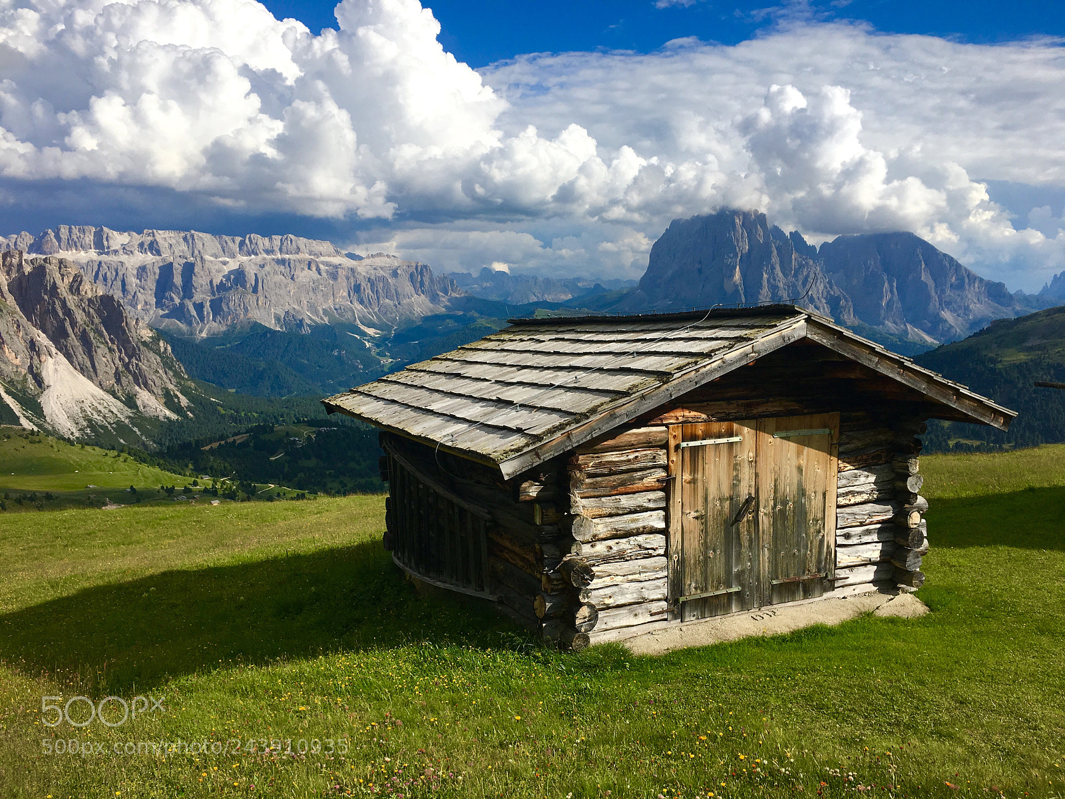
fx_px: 892
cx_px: 532
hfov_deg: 61.7
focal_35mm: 29
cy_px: 400
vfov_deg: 48.2
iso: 25
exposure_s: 1/2653
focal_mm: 4.15
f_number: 2.2
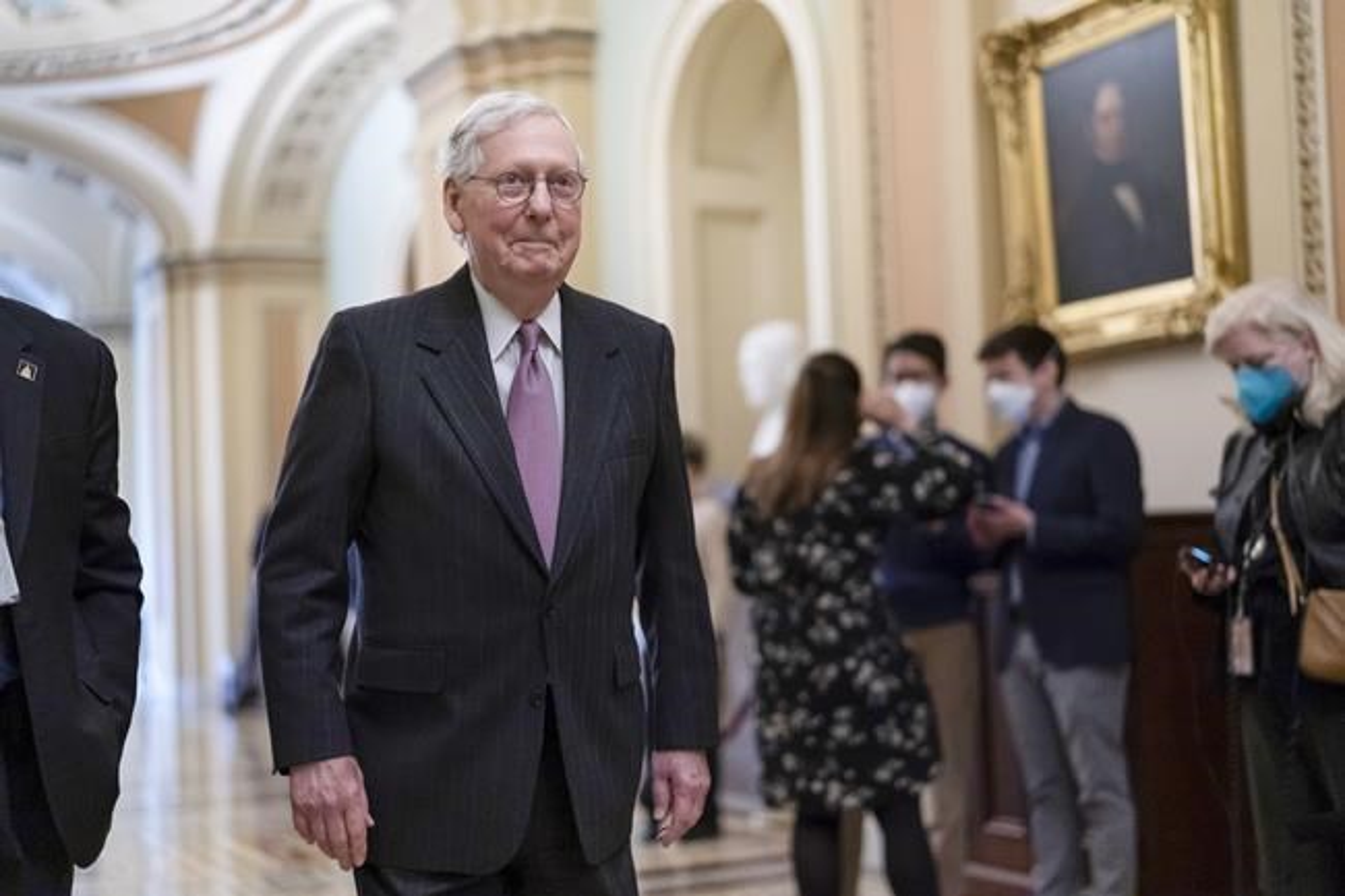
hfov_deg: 39.6
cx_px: 672
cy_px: 448
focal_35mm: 50
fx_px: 1867
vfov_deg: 27.0
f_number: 1.4
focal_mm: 50
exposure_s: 1/500
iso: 6400
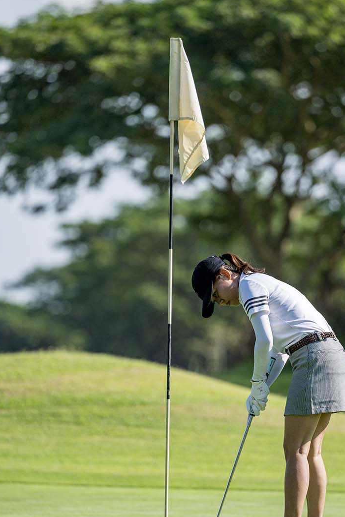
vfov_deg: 7.5
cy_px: 273
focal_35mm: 274
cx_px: 215
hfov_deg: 5.0
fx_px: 3937
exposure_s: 1/4000
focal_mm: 200
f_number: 2.8
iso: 200
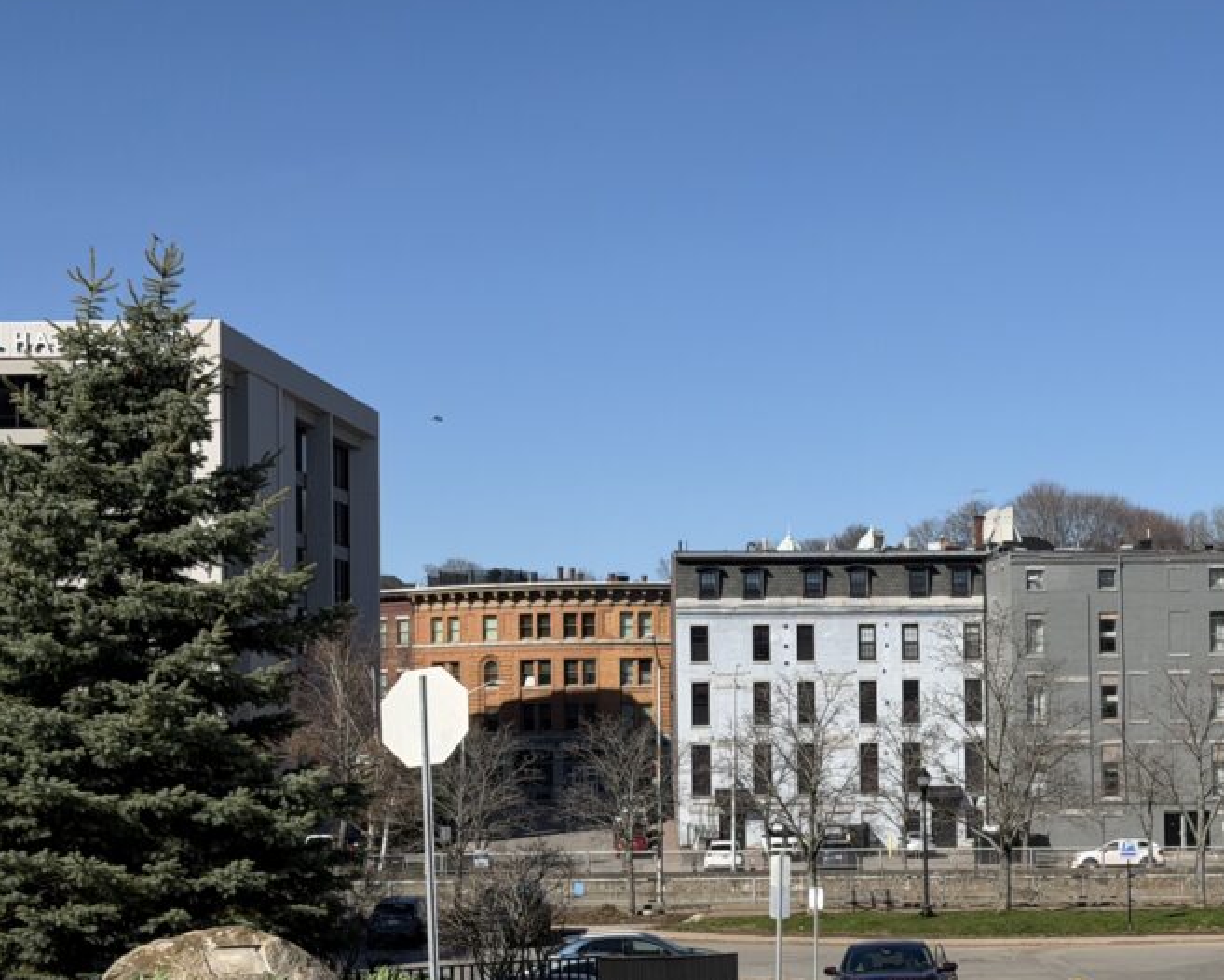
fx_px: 2645
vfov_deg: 20.9
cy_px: 635
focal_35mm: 73
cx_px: 827
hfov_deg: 25.9
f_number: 1.78
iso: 64
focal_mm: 6.76
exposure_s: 1/6536
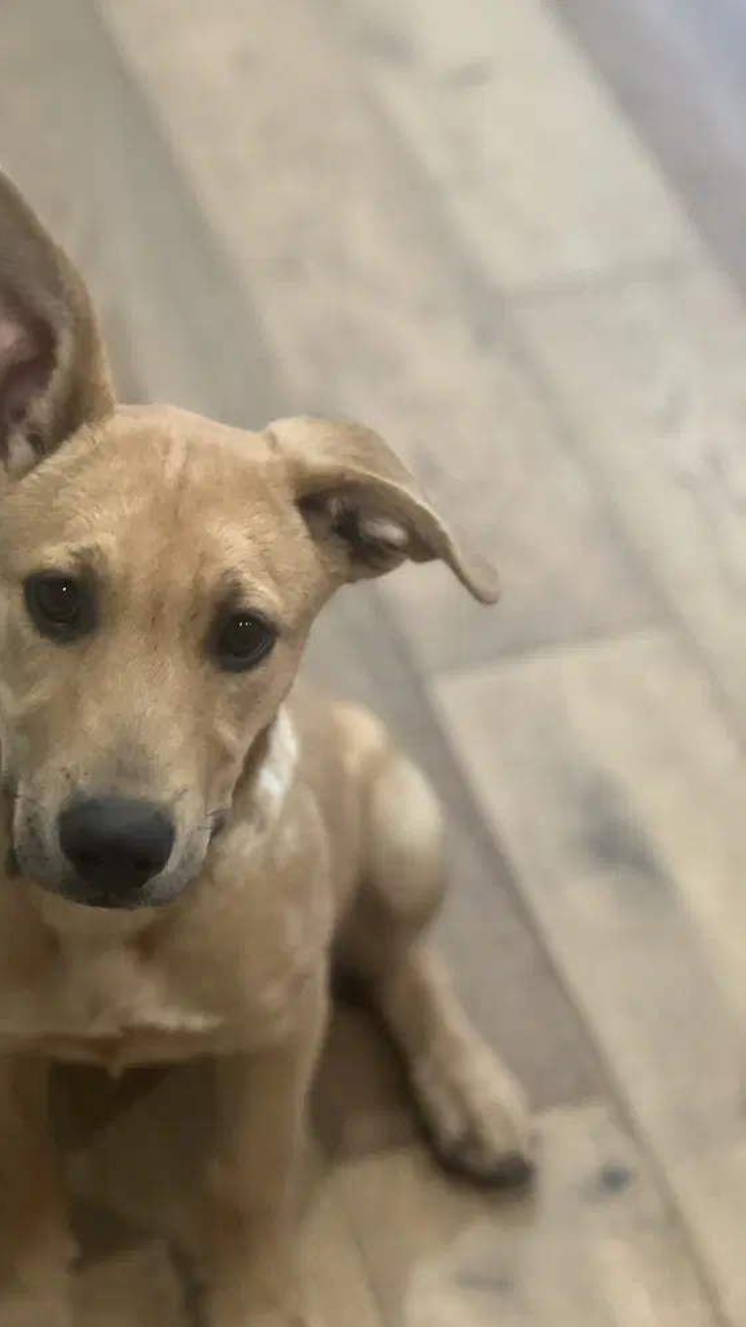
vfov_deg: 25.0
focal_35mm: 85
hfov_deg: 14.2
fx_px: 2990
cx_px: 243
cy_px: 670
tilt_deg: -45.1
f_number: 2.8
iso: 400
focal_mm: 9
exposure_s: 1/20
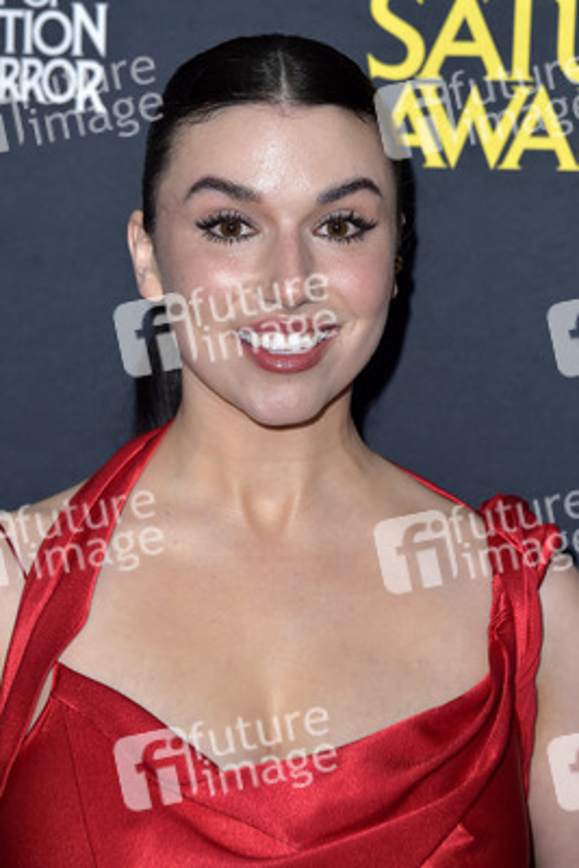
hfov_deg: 10.2
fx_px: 3254
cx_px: 290
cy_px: 434
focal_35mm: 135
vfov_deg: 15.2
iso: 250
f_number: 6.3
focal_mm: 135
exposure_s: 1/250
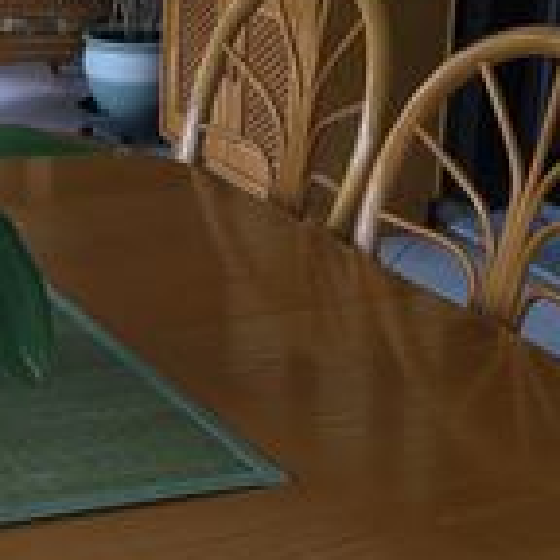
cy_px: 319
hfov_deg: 16.0
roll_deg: -0.4
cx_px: 16
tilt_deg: -20.8
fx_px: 1958
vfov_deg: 16.3
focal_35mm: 107
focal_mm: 4.15
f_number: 2.2
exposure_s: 1/100
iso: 25
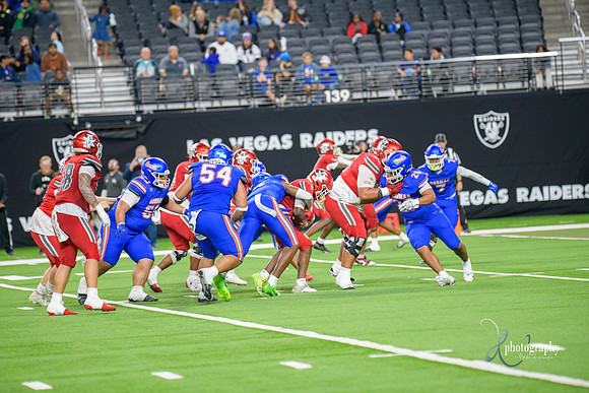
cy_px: 196
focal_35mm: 195
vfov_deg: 7.0
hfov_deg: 10.5
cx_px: 294
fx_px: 3191
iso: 1000
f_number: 2.8
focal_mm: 195
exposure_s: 1/400
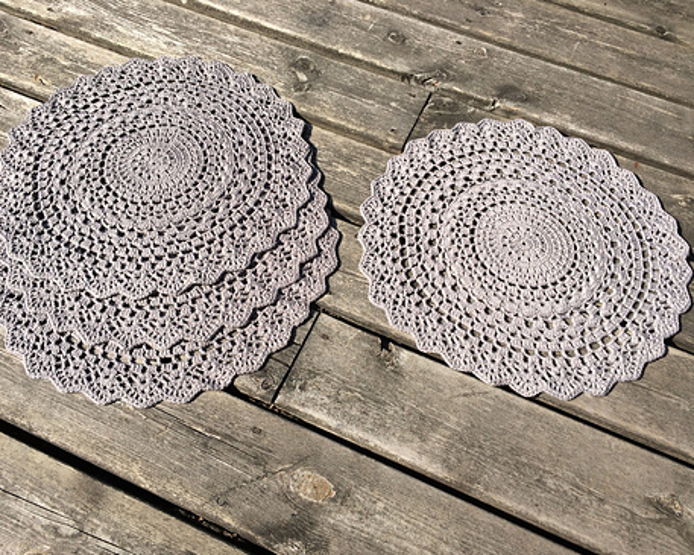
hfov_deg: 57.2
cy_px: 276
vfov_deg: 47.1
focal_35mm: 31
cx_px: 333
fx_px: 636
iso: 32
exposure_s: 1/1520
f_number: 2.2
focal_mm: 4.15
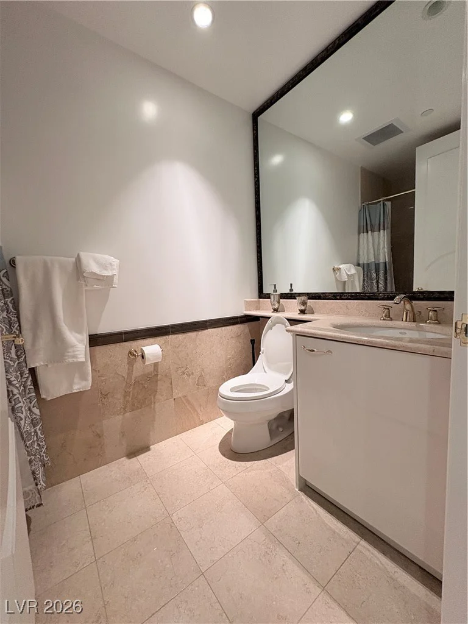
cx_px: 234
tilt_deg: -5.2
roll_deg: +2.4
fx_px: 252
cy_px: 312
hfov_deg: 85.7
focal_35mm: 14
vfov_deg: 102.1
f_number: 2.2
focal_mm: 2.22
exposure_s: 1/60
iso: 250
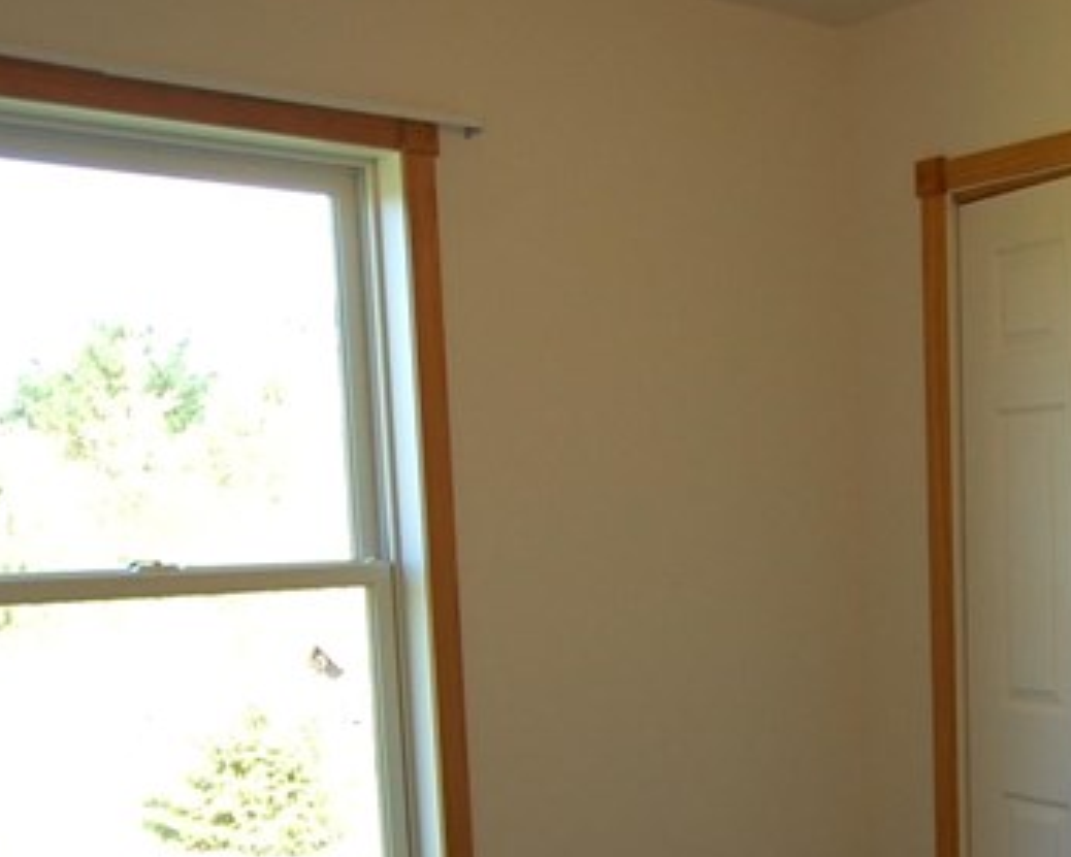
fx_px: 1649
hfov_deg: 34.8
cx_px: 861
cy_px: 763
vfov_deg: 28.1
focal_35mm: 52
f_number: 4.5
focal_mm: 10
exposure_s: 1/80
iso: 400
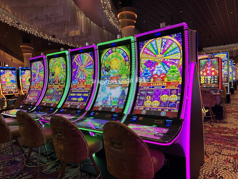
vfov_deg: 56.8
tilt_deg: -3.1
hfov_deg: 71.6
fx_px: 165
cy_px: 90
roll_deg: +2.8
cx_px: 119
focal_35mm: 24
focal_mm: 6.86
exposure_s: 1/100
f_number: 1.78
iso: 200
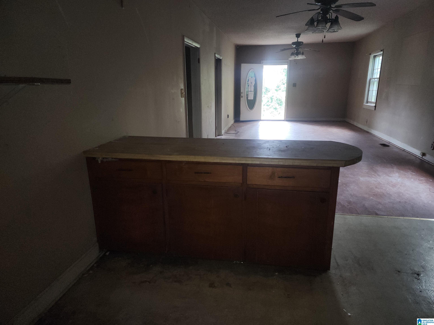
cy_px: 162
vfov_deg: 58.9
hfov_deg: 73.9
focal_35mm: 23
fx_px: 288
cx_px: 217
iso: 125
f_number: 1.8
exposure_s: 1/20
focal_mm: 6.4
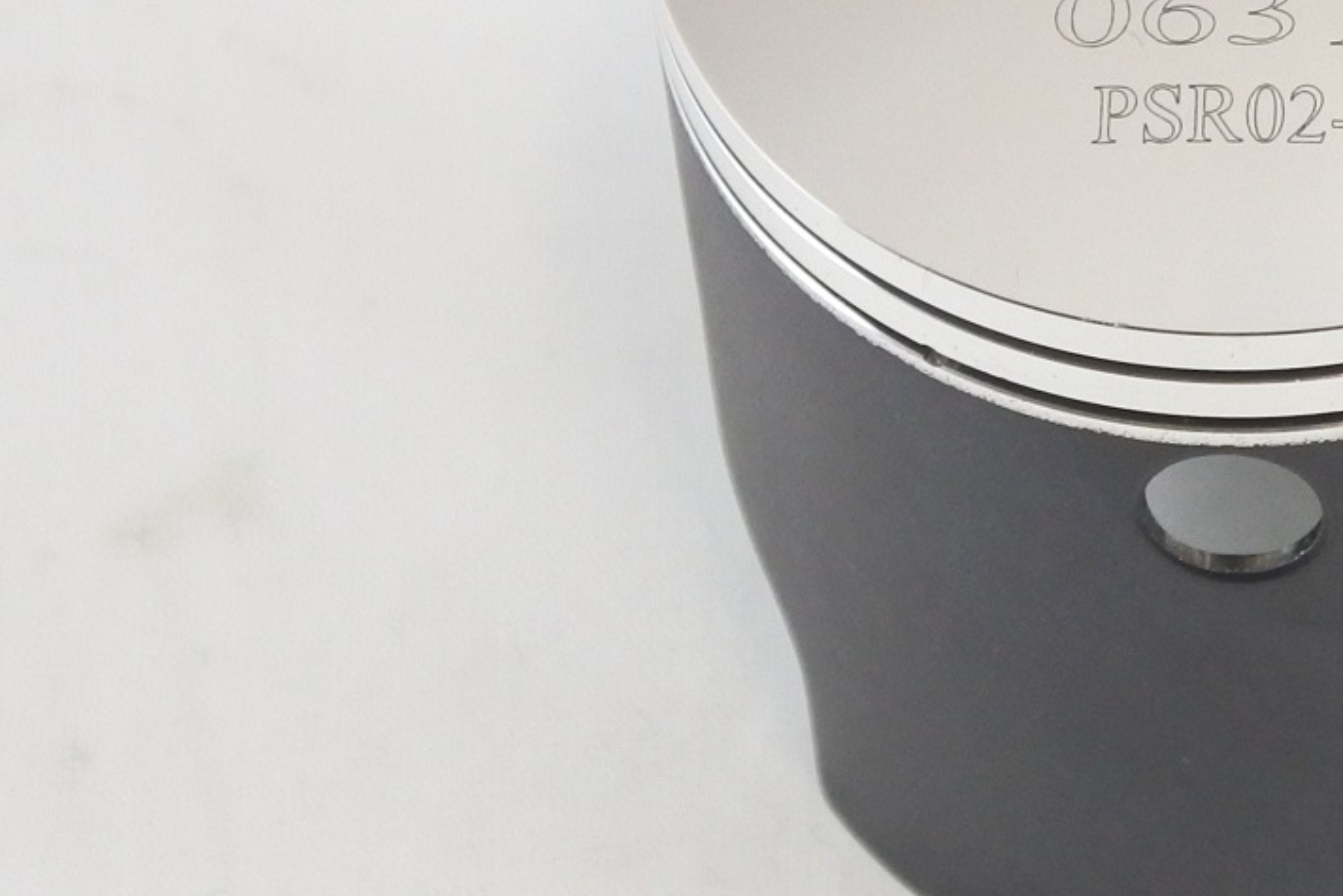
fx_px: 4850
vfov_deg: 10.5
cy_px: 224
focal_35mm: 130
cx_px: 1267
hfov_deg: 15.5
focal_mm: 21
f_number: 4.8
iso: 720
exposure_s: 1/125
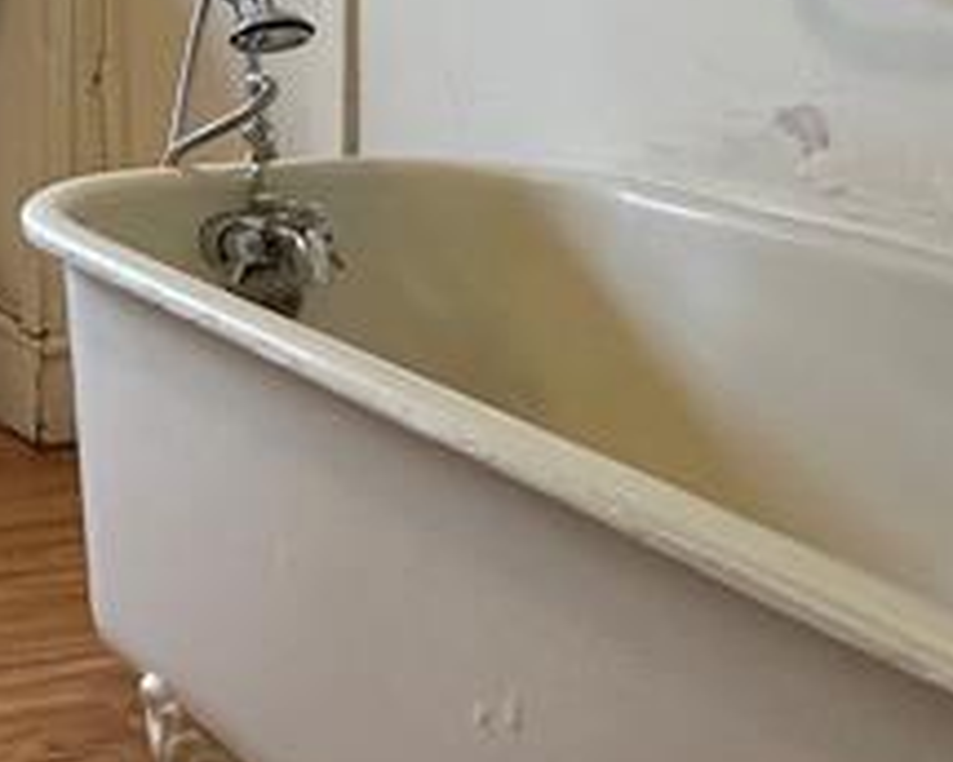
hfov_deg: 25.6
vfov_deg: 22.4
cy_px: -35
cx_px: -235
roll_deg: -0.6
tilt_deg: -3.8
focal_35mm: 65
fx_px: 1833
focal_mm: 2.22
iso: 320
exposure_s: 1/96
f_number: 2.2
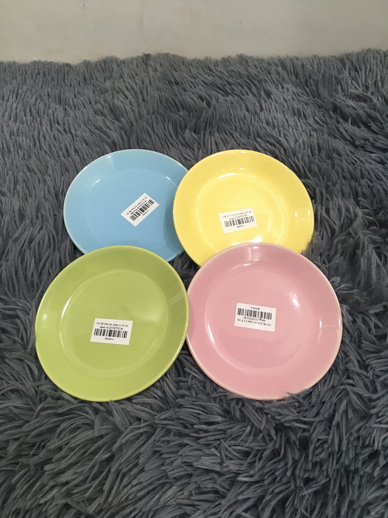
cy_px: 259
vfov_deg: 61.7
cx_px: 194
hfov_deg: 48.2
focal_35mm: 29
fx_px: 433
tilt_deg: -57.2
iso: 80
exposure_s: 1/33
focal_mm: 4.15
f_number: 2.2
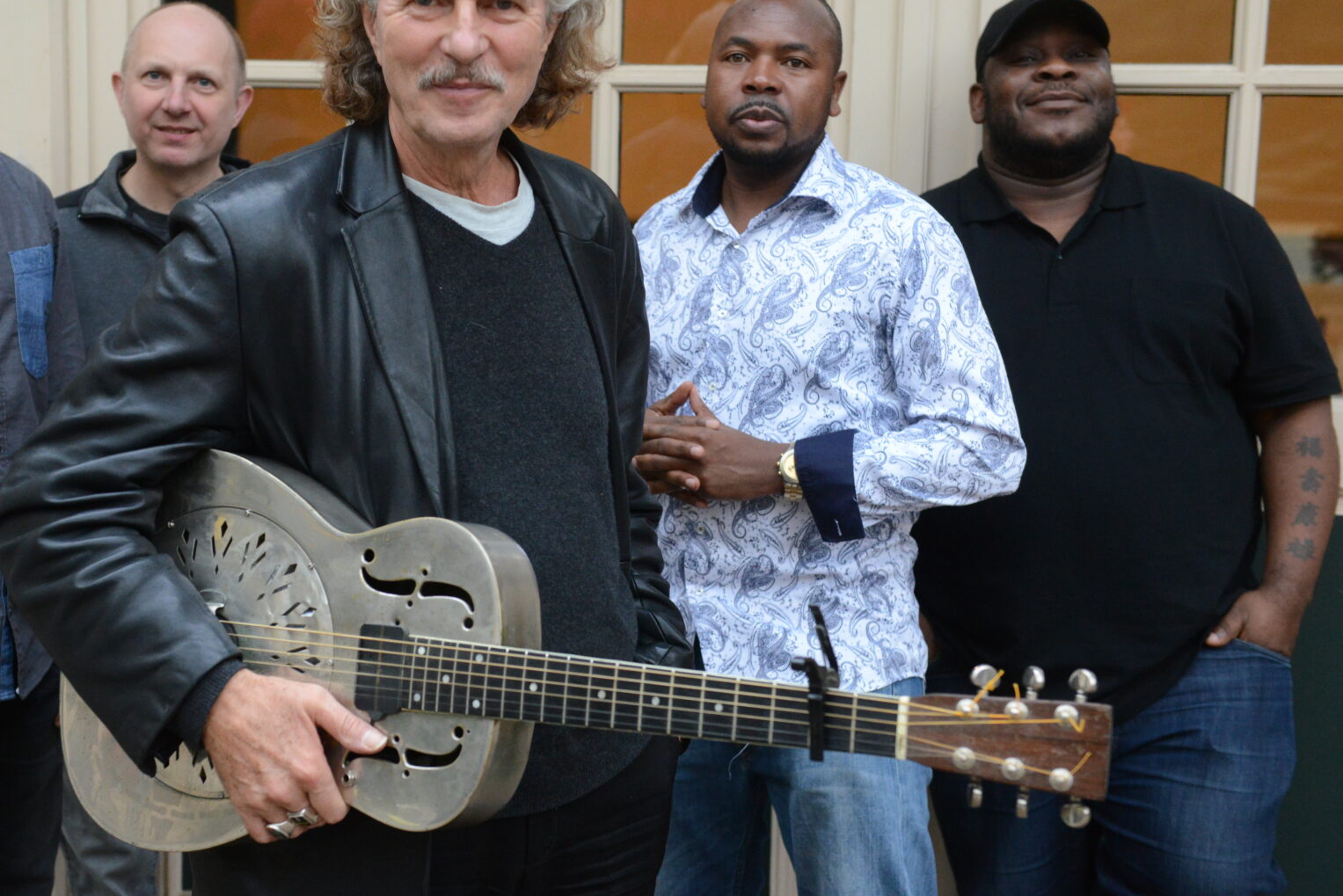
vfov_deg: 23.0
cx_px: 485
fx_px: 2202
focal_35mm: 59
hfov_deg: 33.7
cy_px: 401
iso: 3200
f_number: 3.5
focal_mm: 44
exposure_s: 1/250
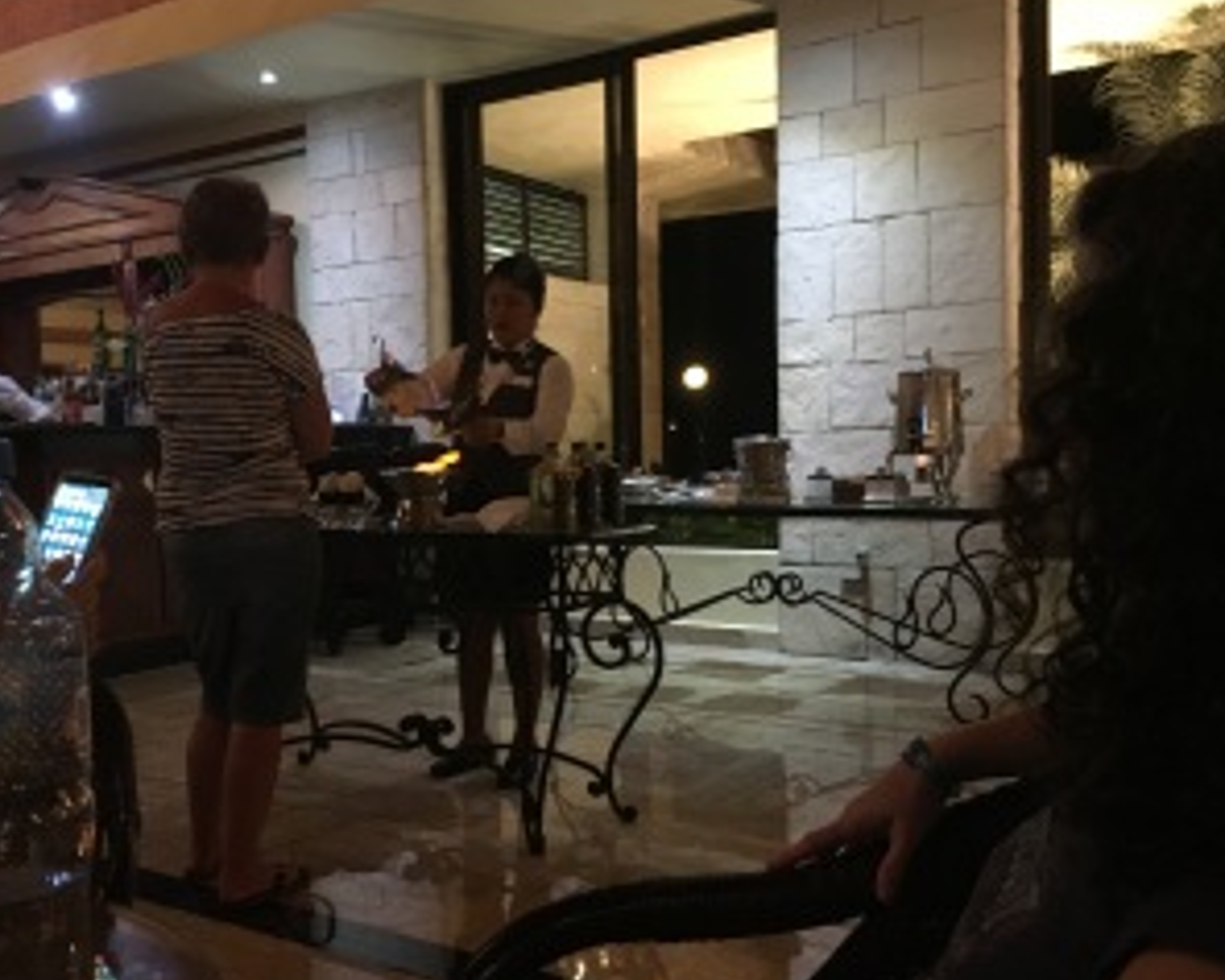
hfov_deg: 51.2
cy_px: 513
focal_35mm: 35
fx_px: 1269
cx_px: 492
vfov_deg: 42.2
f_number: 2.2
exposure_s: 1/15
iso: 250
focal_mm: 4.15
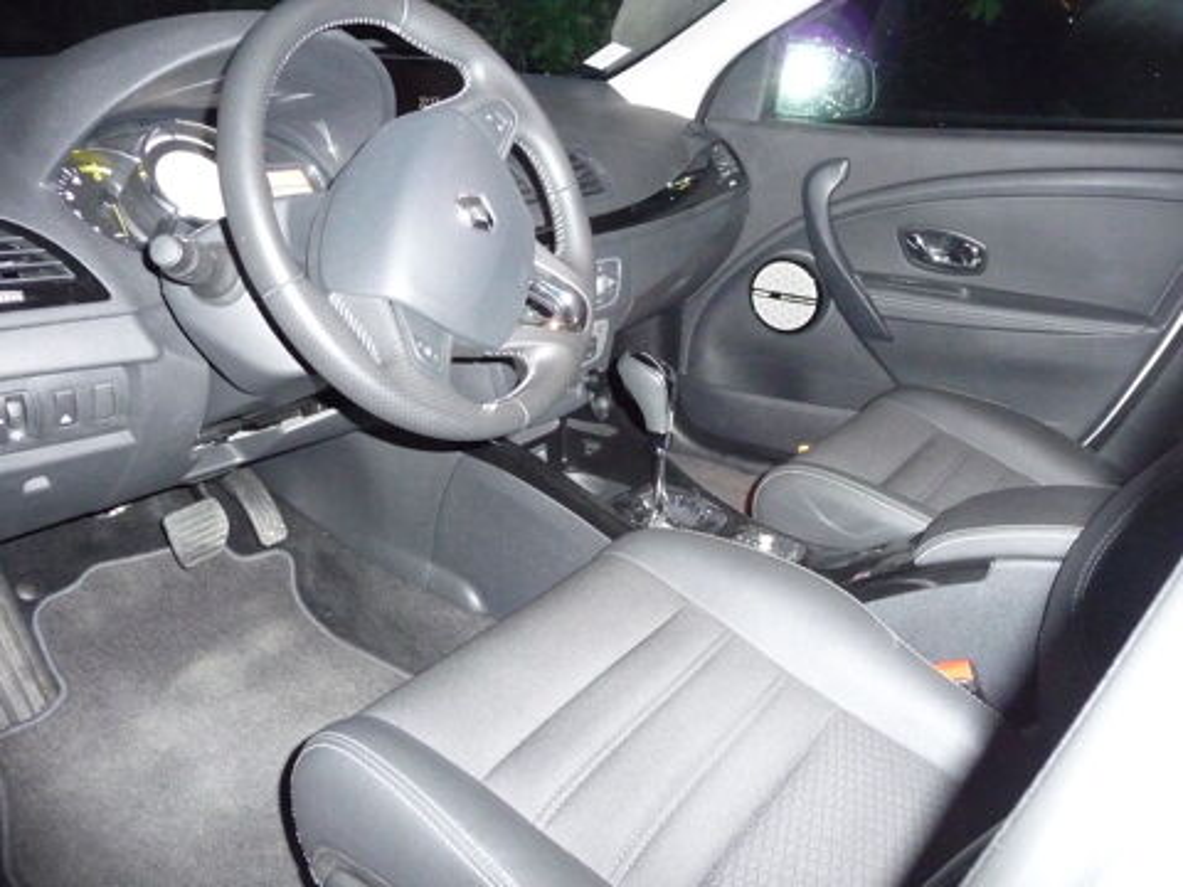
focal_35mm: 28
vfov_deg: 49.7
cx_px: 592
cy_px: 444
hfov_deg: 63.4
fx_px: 957
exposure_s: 1/30
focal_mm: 4.7
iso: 800
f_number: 3.3
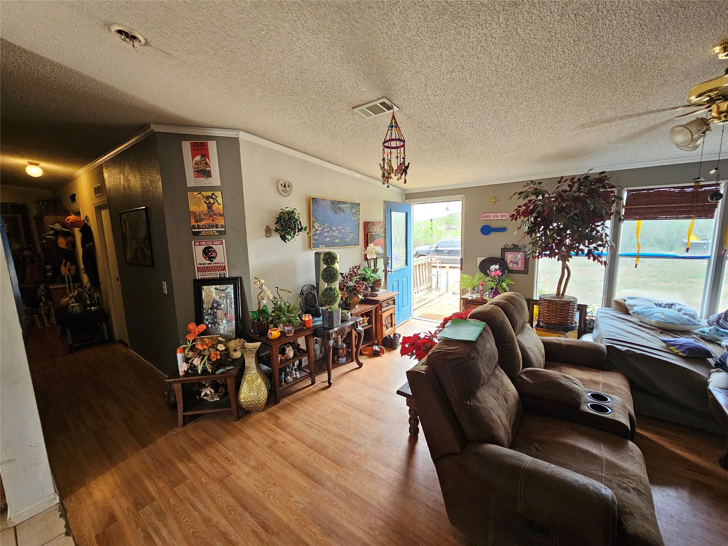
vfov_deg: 89.9
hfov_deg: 106.2
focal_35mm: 13
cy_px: 273
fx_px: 273
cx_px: 364
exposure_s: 1/60
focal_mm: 2.2
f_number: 2.2
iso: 160
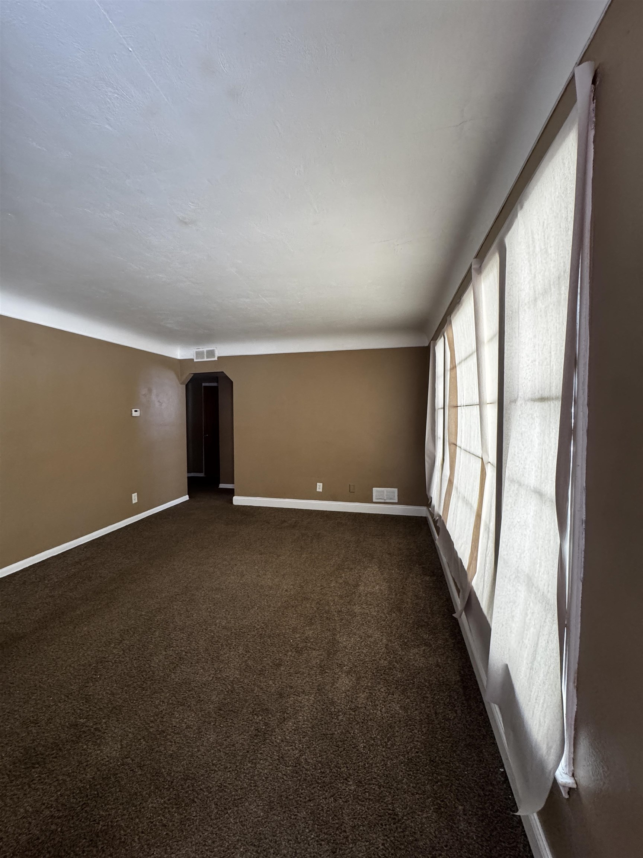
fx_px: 347
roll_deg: +0.4
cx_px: 322
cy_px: 429
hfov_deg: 85.7
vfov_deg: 102.1
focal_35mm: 14
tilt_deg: -1.9
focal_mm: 2.22
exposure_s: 1/75
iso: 320
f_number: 2.2
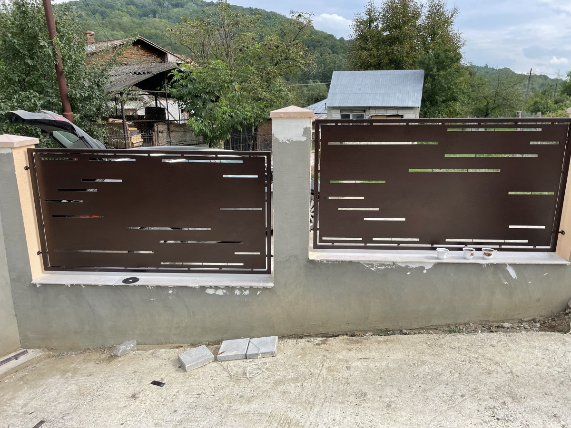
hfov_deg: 67.3
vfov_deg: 53.1
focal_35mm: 26
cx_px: 286
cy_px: 214
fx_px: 429
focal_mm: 4.2
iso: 32
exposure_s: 1/1473
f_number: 1.6
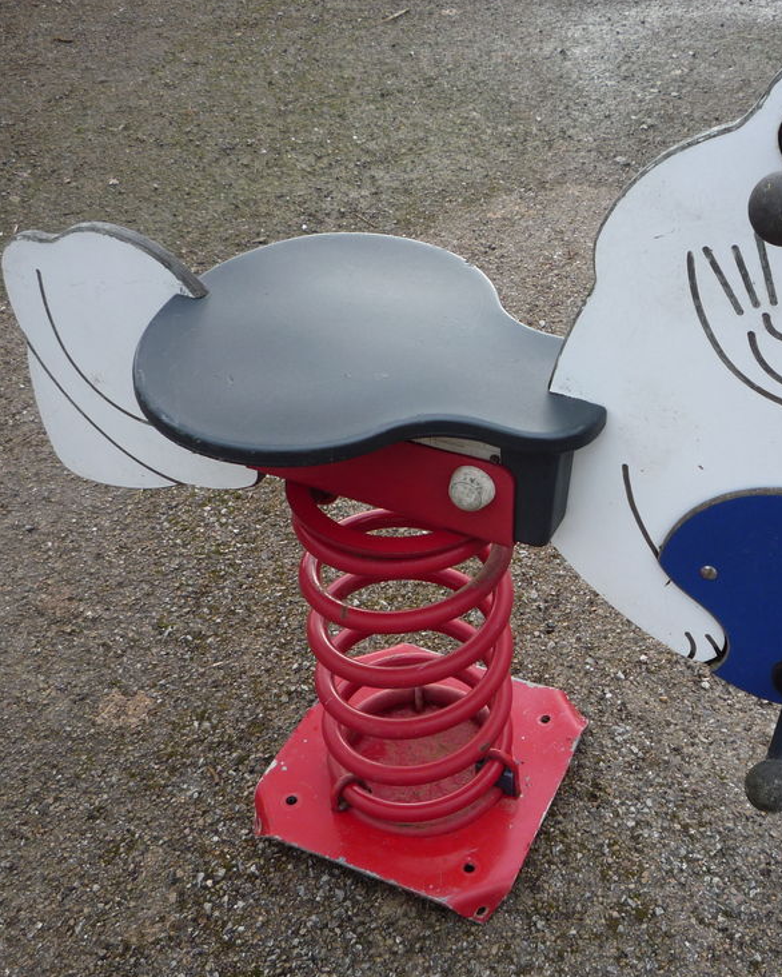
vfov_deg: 45.8
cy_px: 497
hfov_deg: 36.9
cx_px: 538
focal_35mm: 40
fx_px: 1157
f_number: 3.3
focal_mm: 5.2
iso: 100
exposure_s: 1/80
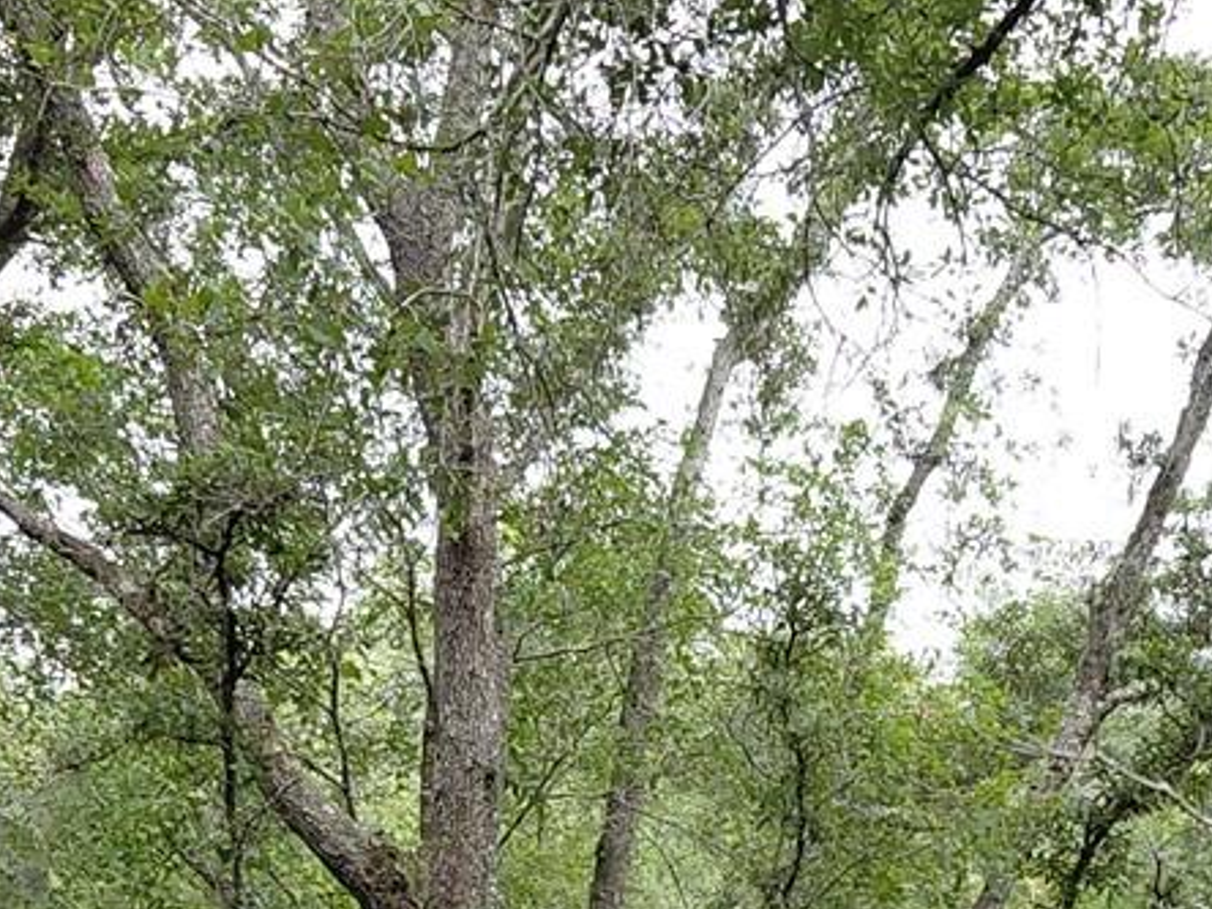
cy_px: 1045
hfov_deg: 21.6
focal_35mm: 90
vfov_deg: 15.9
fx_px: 3151
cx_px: 887
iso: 50
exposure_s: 1/366
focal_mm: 4.69
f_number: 1.8
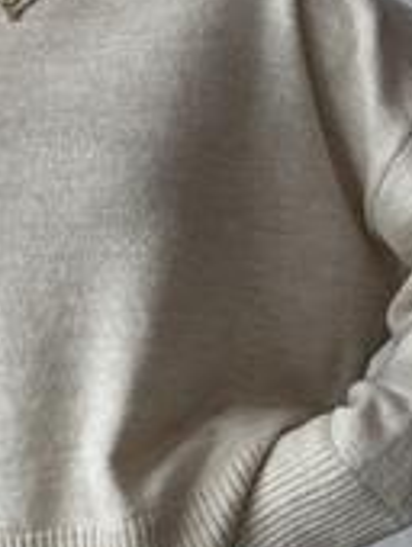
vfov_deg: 16.2
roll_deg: -1.3
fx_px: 1900
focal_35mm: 120
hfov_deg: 12.3
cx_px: 74
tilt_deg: +0.1
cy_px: 457
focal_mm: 6.86
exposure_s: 1/97
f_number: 1.78
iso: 125
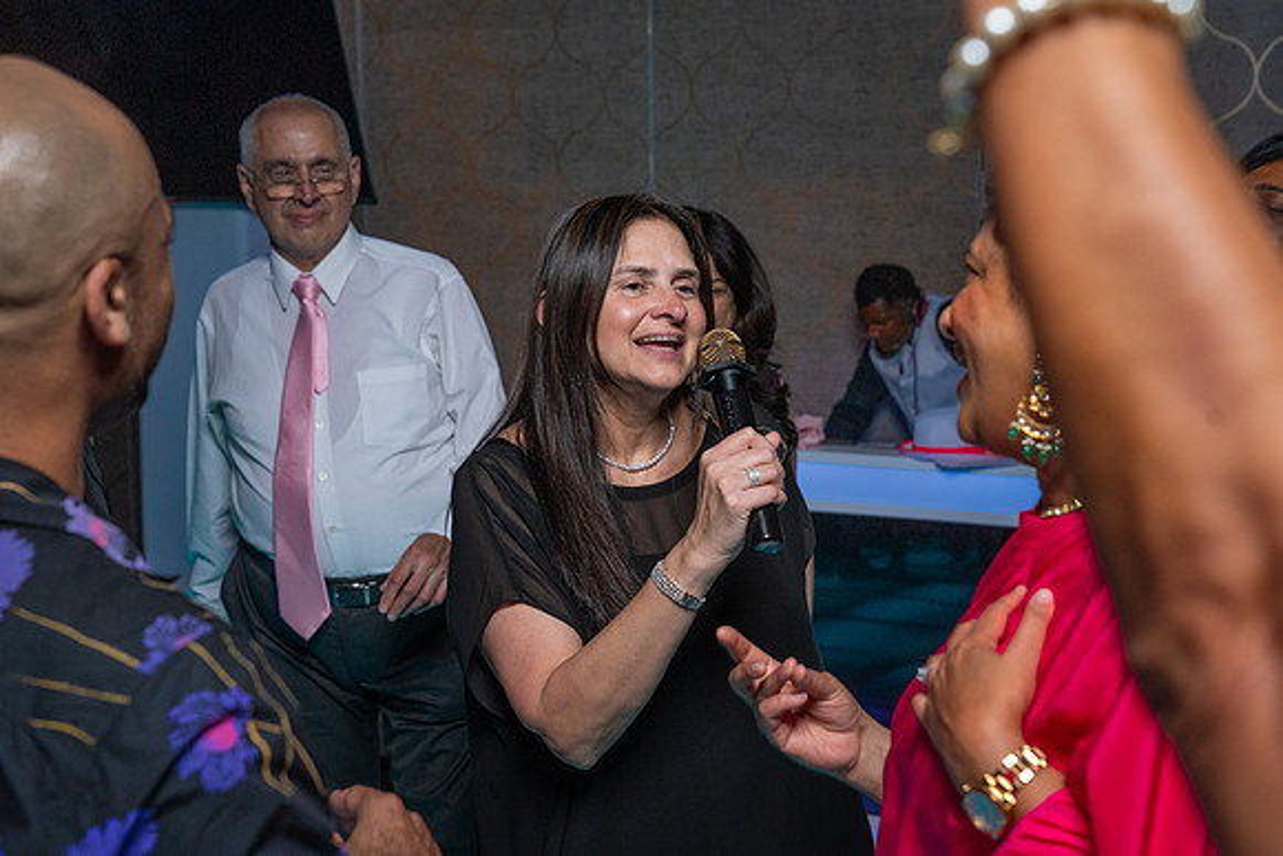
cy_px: 410
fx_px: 2046
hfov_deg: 34.8
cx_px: 625
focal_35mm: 57
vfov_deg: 23.6
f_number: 5.6
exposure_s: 1/200
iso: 2000
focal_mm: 55
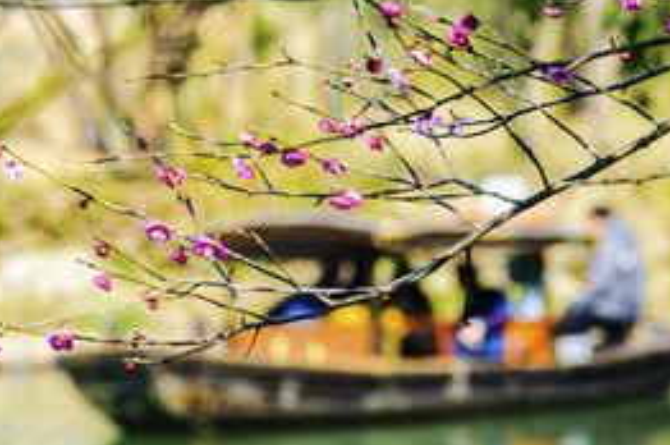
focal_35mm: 401
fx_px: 7454
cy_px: 175
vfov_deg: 3.4
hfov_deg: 5.1
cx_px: 294
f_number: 9
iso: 200
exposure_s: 1/250
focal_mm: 140
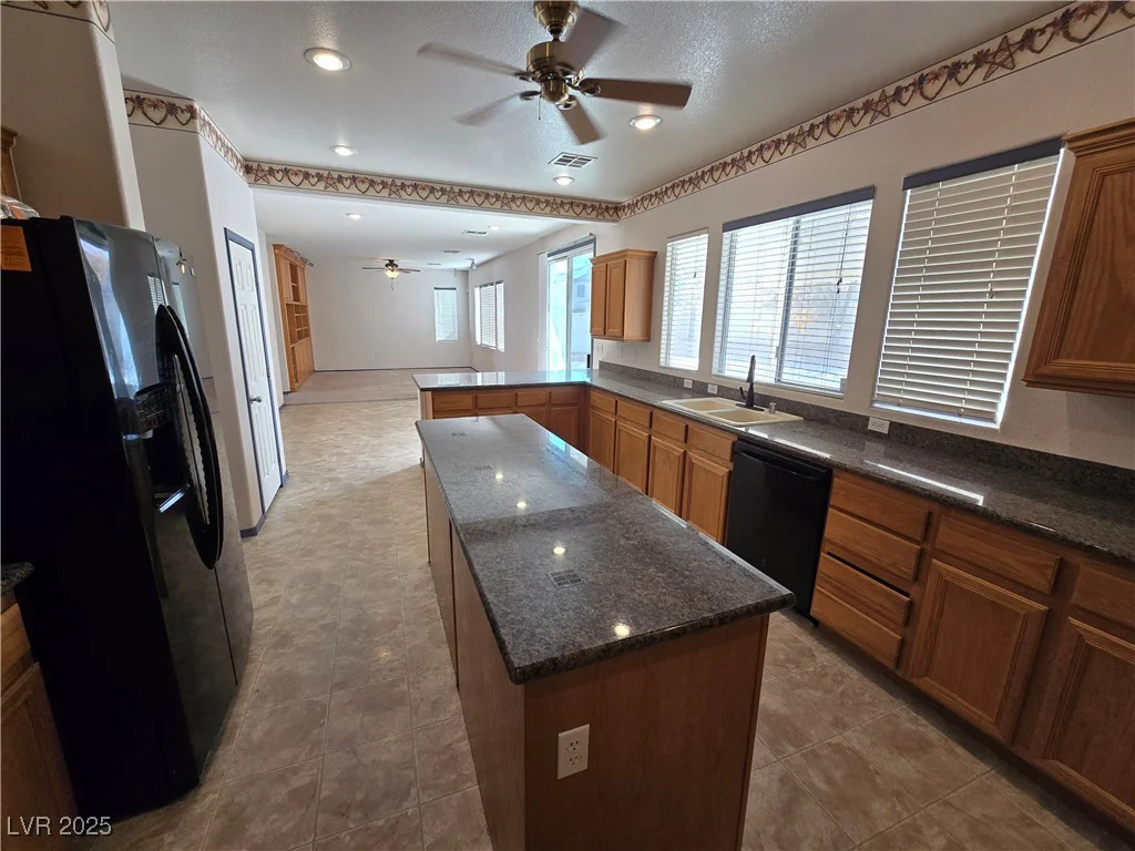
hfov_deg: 106.2
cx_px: 568
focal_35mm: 13
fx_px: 426
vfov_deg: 89.9
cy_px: 426
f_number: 2.2
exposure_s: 1/120
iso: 80
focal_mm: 2.2
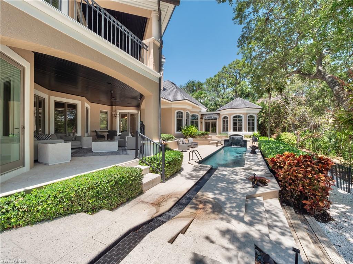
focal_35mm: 14
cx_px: 176
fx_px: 143
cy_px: 132
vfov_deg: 85.7
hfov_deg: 102.1
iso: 200
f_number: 7.1
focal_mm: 7
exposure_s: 1/250
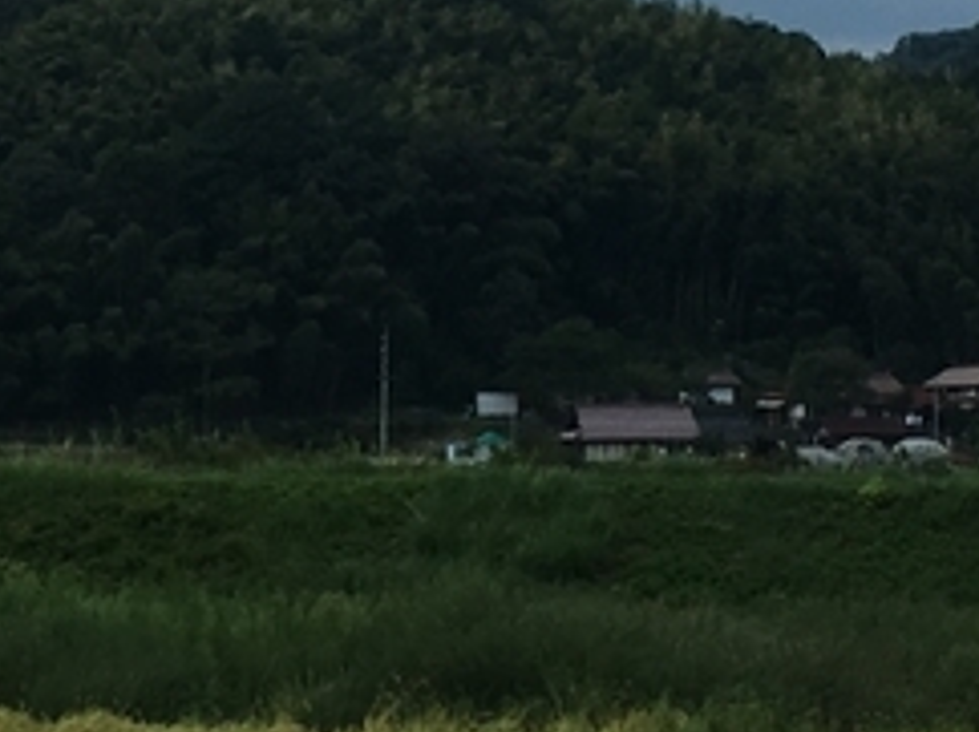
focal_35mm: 144
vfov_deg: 10.2
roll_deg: +0.6
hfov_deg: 13.7
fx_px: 4069
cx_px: 291
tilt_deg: +6.4
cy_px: 85
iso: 25
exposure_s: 1/2481
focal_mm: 4.15
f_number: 2.2
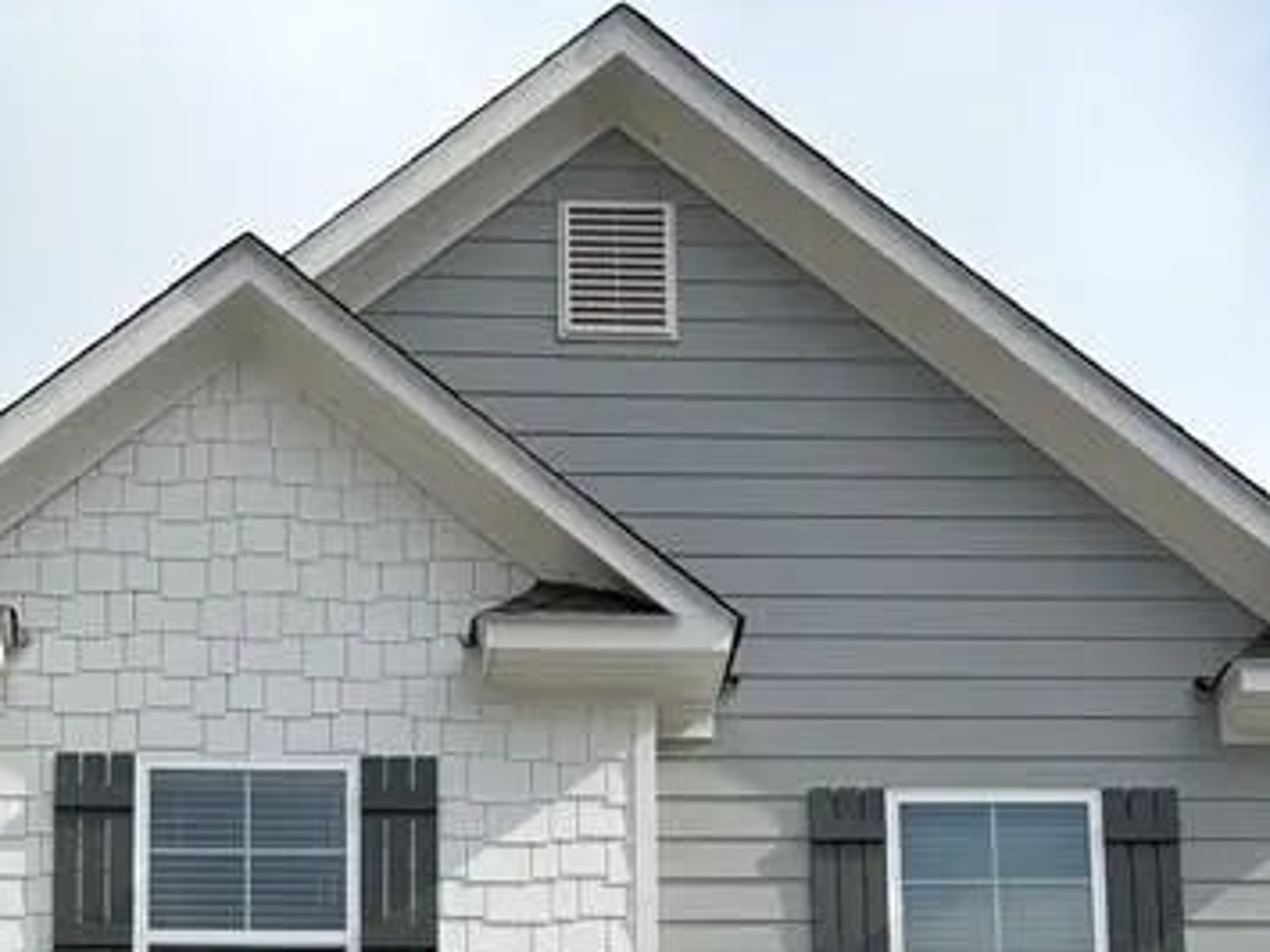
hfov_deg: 25.9
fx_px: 2751
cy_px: 1335
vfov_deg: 18.0
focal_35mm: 75
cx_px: 426
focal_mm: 5.96
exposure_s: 1/3788
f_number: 1.6
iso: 50
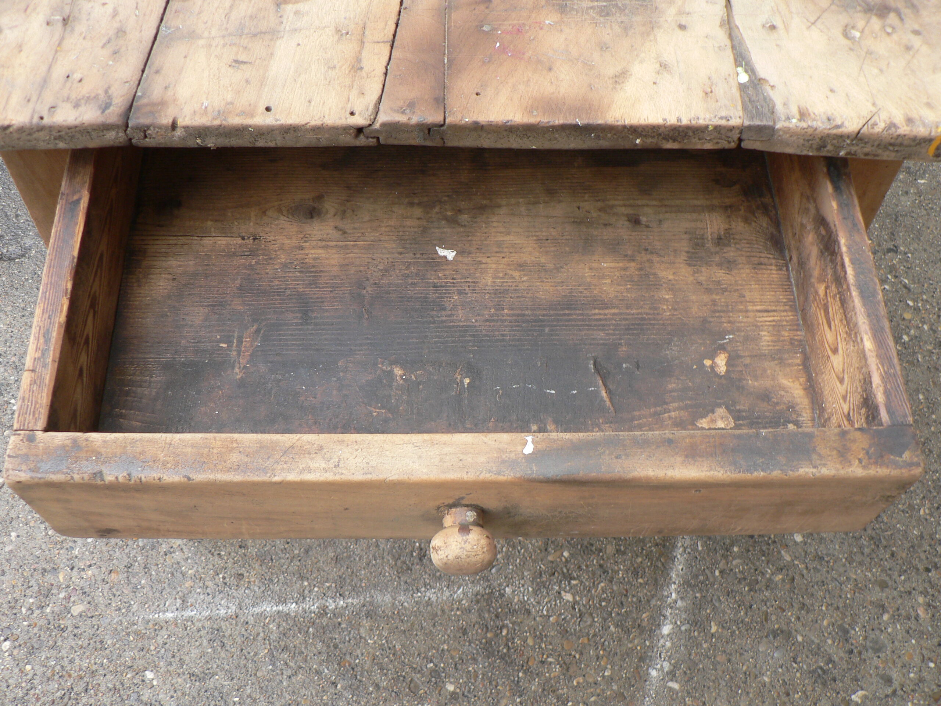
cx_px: 470
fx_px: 979
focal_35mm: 36
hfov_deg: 51.4
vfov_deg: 39.7
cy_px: 353
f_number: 2.8
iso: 80
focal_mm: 6
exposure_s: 1/30
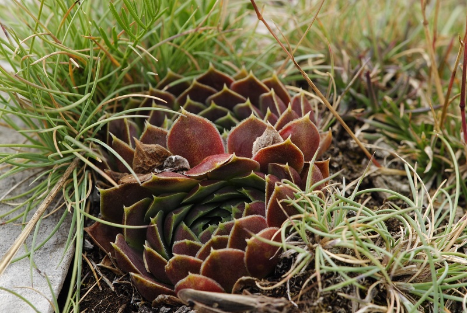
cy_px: 156
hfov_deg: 16.0
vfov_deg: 10.8
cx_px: 234
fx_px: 1656
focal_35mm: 128
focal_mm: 85
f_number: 10
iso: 200
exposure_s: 1/100
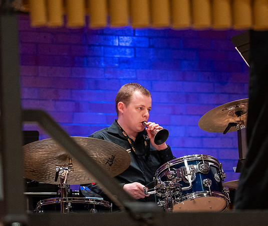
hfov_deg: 11.2
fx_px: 1368
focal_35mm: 169
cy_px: 121
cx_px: 126
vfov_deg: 9.4
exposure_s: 1/320
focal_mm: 70
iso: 2000
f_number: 2.8
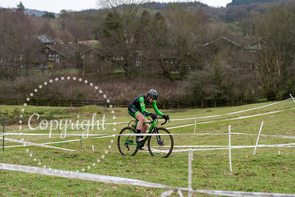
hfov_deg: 21.0
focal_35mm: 97
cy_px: 98
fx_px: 795
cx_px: 148
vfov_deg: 14.1
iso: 1250
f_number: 3.2
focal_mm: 97
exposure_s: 1/1000
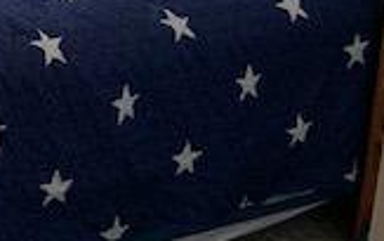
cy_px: -234
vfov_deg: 11.1
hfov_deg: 17.4
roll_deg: -4.2
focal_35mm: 108
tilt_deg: -7.1
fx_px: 1131
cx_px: -186
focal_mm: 4.25
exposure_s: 1/52
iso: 400
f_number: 1.8
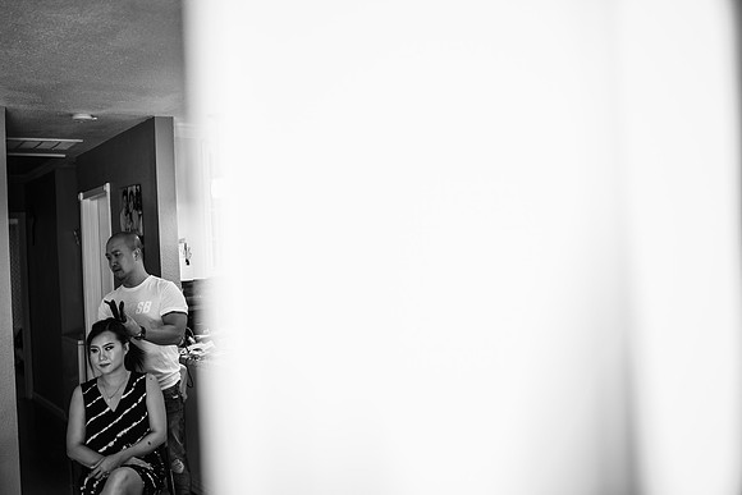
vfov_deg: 37.9
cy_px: 248
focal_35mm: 35
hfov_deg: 54.4
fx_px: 722
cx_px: 371
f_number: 1.4
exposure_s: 1/160
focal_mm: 35
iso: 400
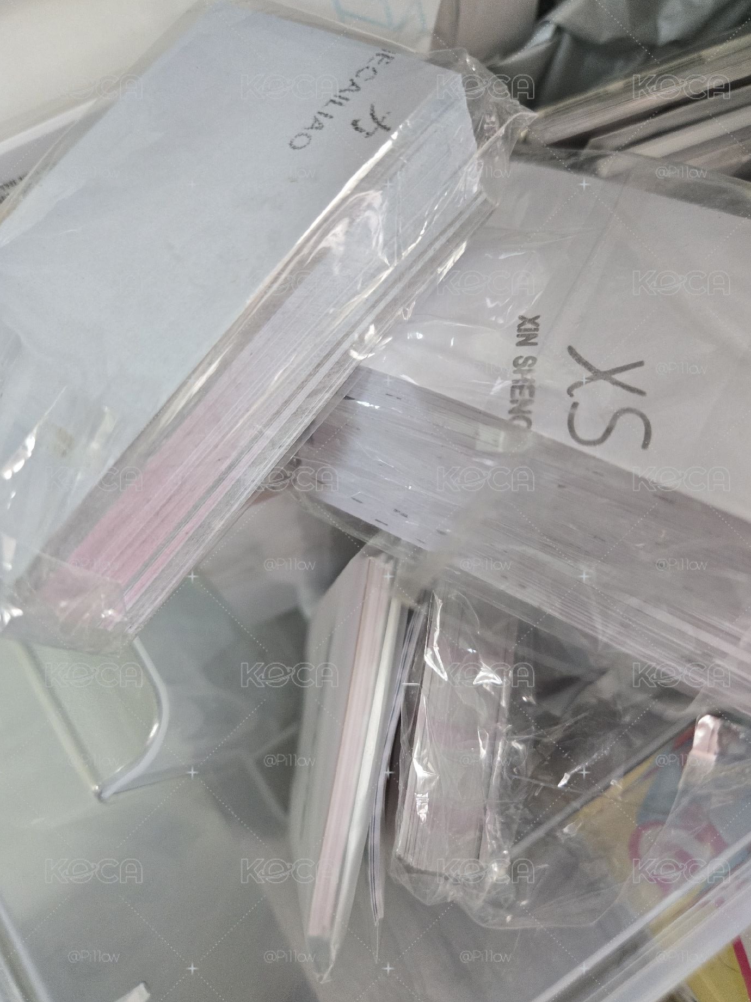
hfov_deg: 56.8
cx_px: 388
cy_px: 511
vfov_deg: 71.6
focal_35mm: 24
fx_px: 694
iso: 800
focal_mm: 5.4
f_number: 1.8
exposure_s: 1/120
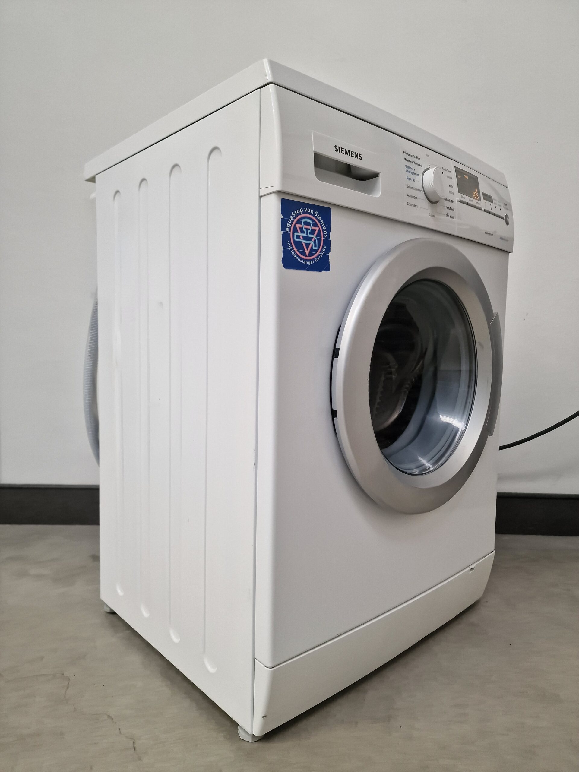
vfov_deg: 73.9
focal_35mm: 23
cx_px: 290
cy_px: 386
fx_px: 513
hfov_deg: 58.9
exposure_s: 1/100
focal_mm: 6.4
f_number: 1.8
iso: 80
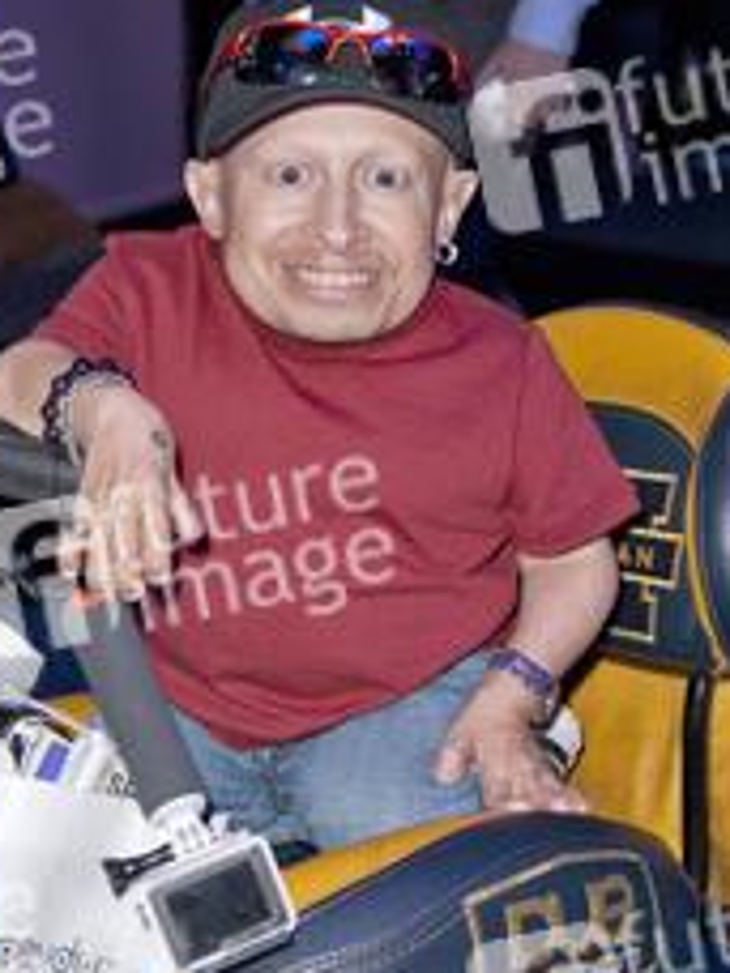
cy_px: 772
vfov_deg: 25.2
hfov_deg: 19.4
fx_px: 2137
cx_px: 301
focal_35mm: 76
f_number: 4
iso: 640
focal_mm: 45
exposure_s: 1/400
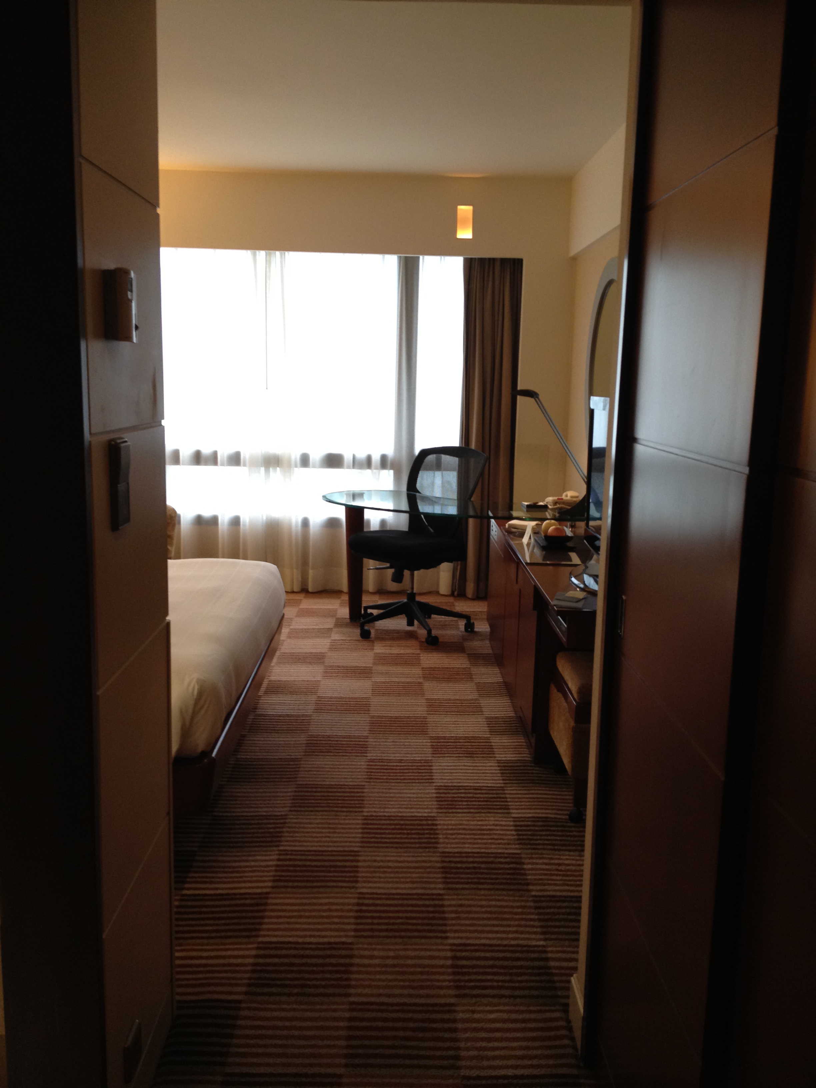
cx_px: 408
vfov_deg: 52.6
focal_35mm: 35
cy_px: 544
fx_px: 1100
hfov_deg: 40.7
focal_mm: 4.28
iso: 100
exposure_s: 1/20
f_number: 2.4
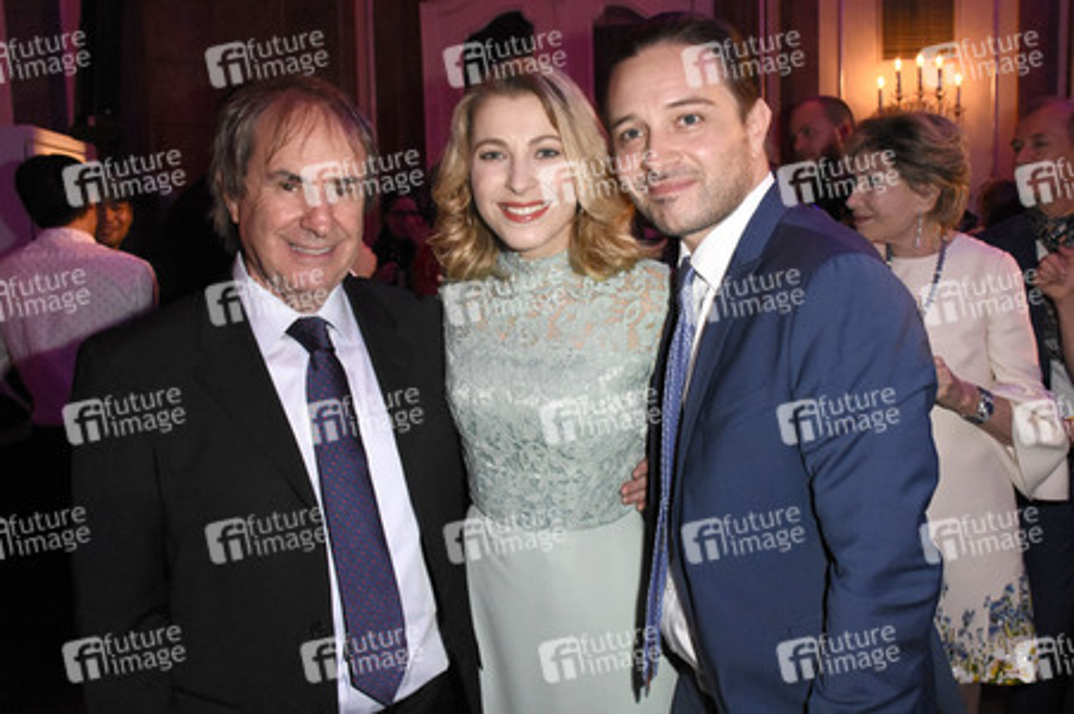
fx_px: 894
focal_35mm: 30
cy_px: 357
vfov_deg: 43.5
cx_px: 537
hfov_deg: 62.0
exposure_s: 1/60
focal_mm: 20
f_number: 6.3
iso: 5000
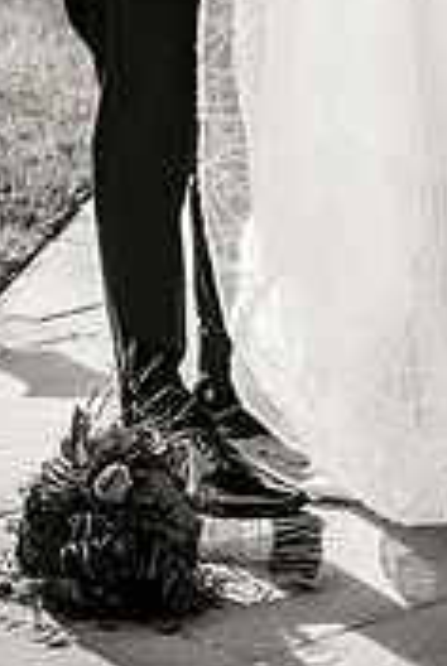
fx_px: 3692
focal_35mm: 199
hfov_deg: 6.9
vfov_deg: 10.1
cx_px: 337
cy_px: -174
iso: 800
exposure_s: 1/4000
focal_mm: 78
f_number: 4
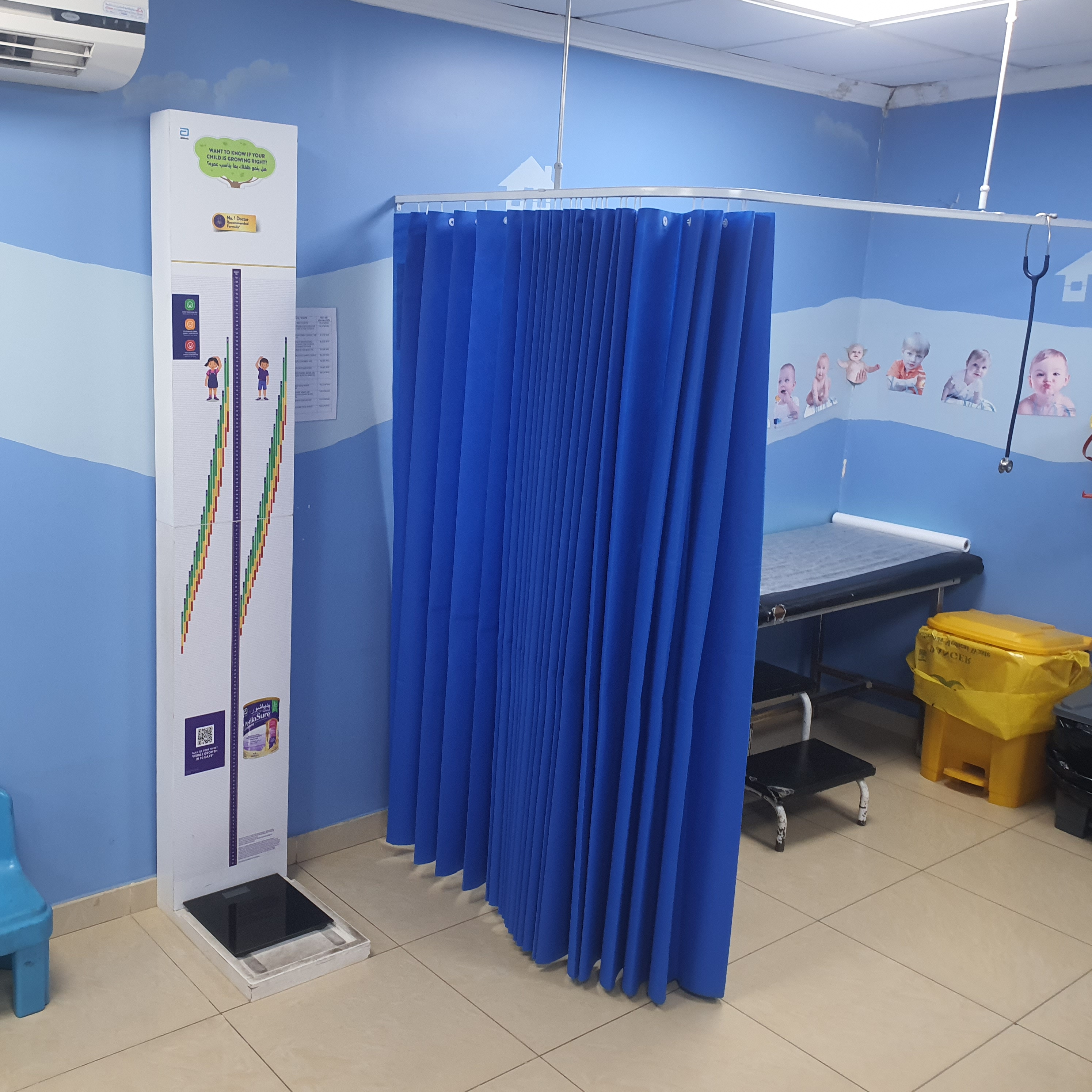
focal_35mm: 31
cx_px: 380
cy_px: 540
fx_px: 1106
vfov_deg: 52.5
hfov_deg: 51.7
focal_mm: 4.3
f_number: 2.4
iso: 160
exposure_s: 1/60
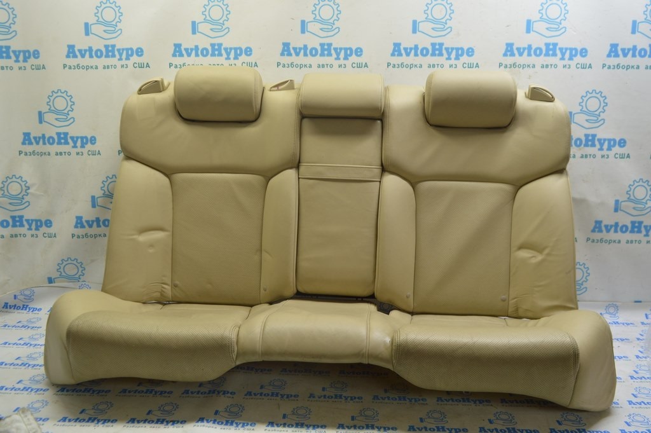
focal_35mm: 30
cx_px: 326
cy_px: 216
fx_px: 542
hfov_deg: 62.0
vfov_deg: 43.5
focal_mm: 20
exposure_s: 1/20
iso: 400
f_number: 5.6
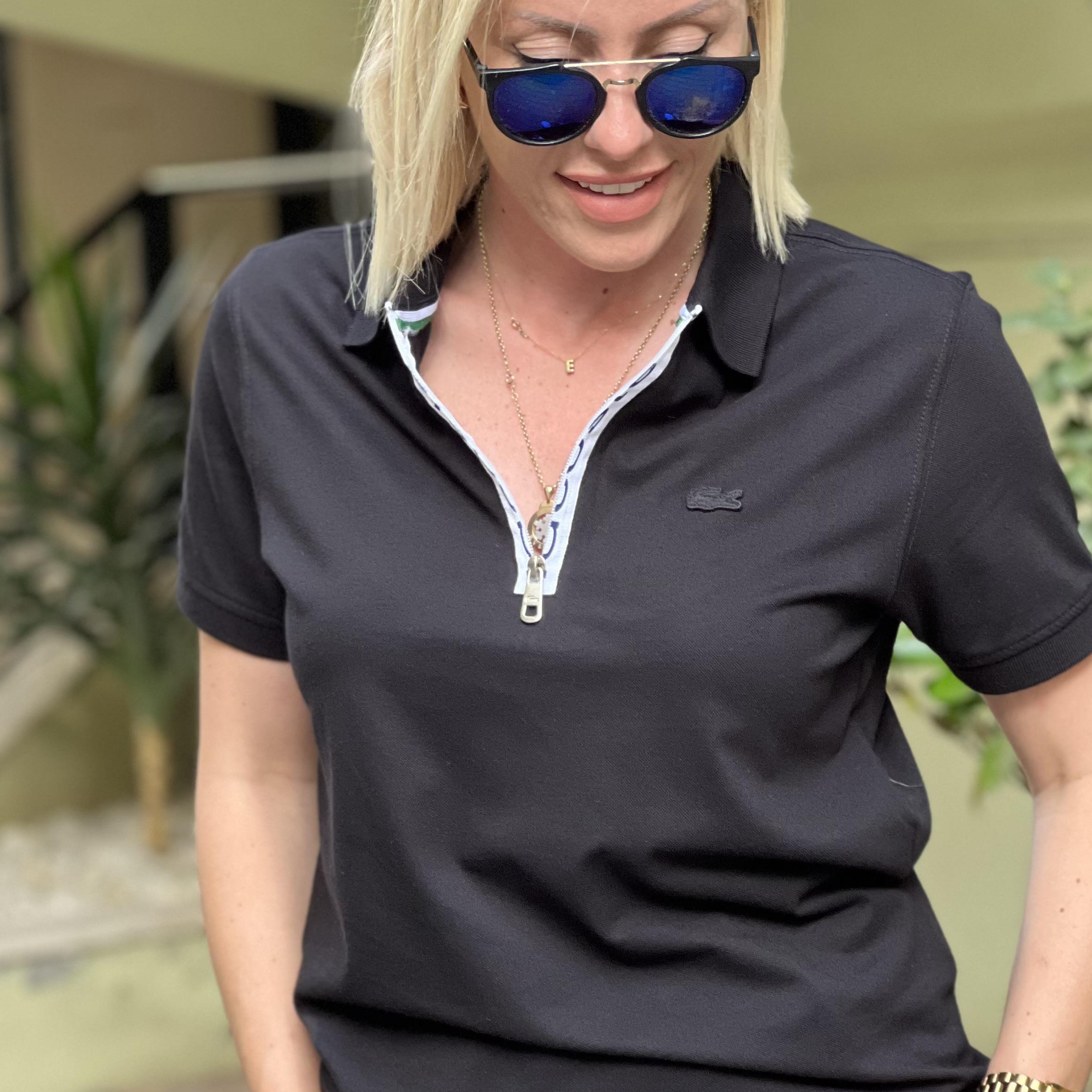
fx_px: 4140
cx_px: 611
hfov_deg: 15.0
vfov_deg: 15.0
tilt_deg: -3.5
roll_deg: +1.3
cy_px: 566
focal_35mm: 116
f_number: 2.8
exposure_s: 1/121
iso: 200
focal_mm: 9
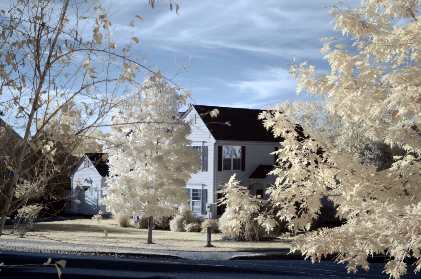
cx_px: 210
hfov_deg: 28.1
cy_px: 140
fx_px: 840
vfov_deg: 18.8
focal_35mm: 72
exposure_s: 1/125
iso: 100
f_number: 5.3
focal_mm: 48
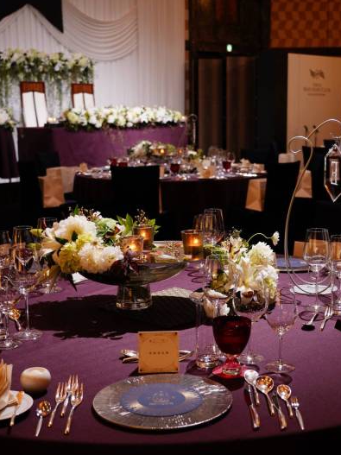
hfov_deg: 27.0
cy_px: 228
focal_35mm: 54
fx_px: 710
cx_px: 199
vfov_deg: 35.6
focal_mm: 37
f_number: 4
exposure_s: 1/80
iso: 800
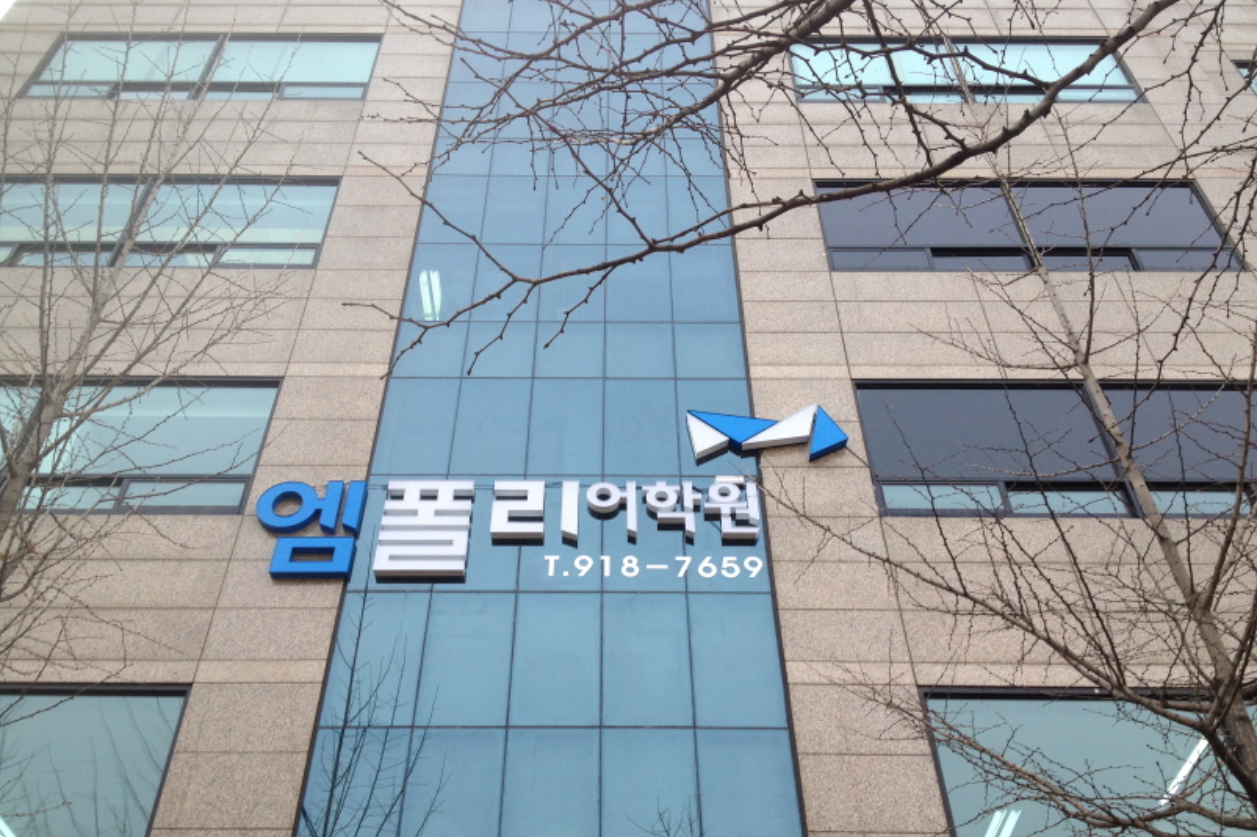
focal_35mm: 37
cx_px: 626
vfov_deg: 35.9
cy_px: 458
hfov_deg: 51.9
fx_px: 1292
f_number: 2.4
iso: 64
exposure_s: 1/347
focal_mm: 4.28
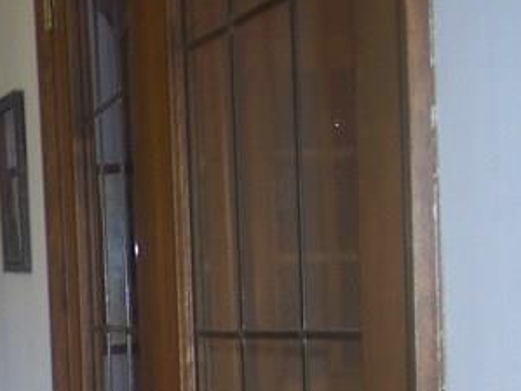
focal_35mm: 130
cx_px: -324
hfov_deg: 14.0
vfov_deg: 11.1
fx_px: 1956
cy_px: 541
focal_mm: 8
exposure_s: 1/30
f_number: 2.8
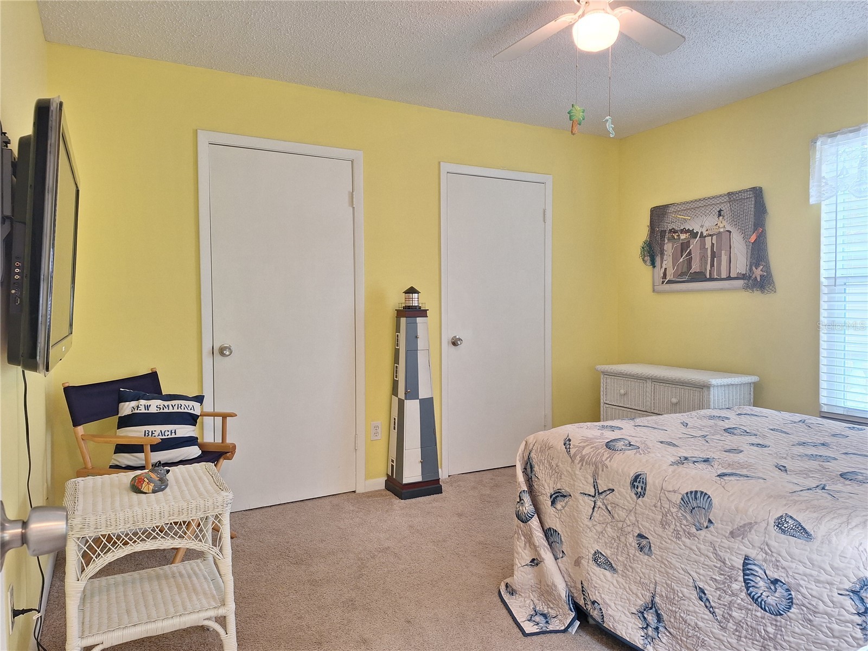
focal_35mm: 23
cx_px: 434
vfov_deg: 58.9
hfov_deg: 73.9
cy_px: 326
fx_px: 577
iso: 125
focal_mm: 5.54
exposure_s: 1/40
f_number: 1.8
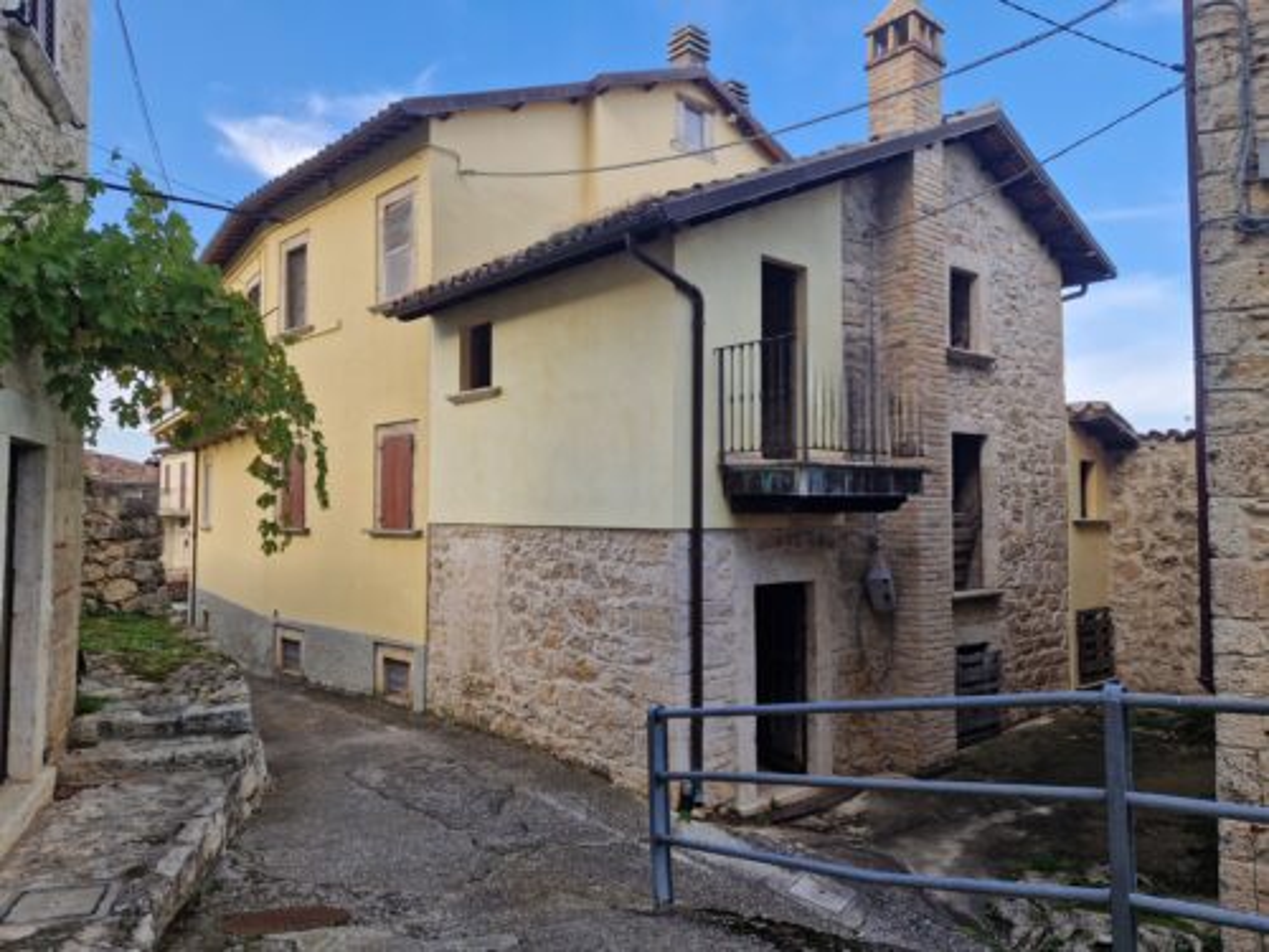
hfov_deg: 73.9
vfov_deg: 58.9
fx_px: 843
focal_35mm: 23
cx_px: 634
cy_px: 476
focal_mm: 5.4
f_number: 1.8
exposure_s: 1/370
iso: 50
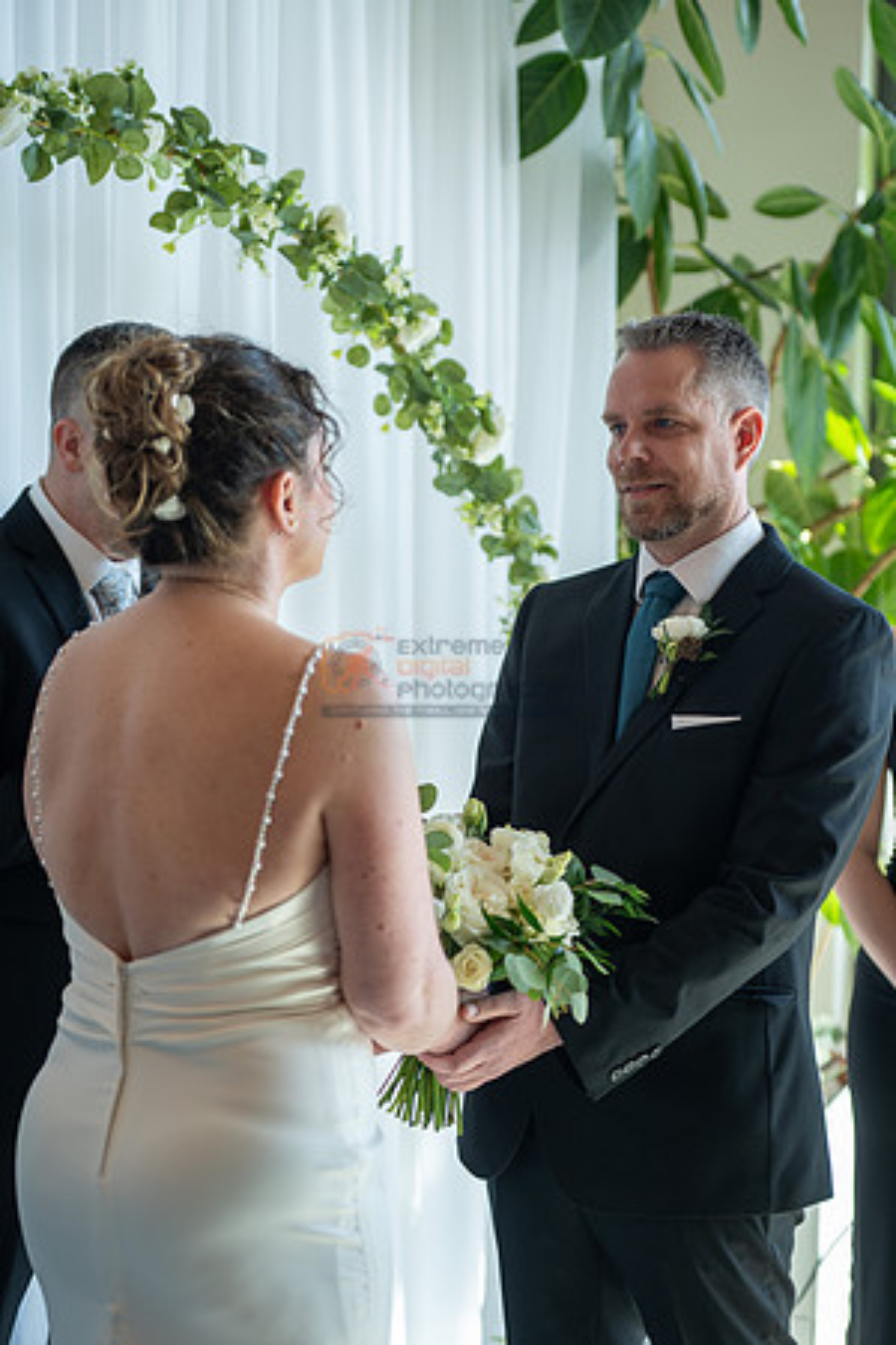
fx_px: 2613
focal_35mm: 70
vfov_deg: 28.8
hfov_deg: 19.5
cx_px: 448
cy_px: 672
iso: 125
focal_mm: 70
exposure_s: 1/160
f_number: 3.2
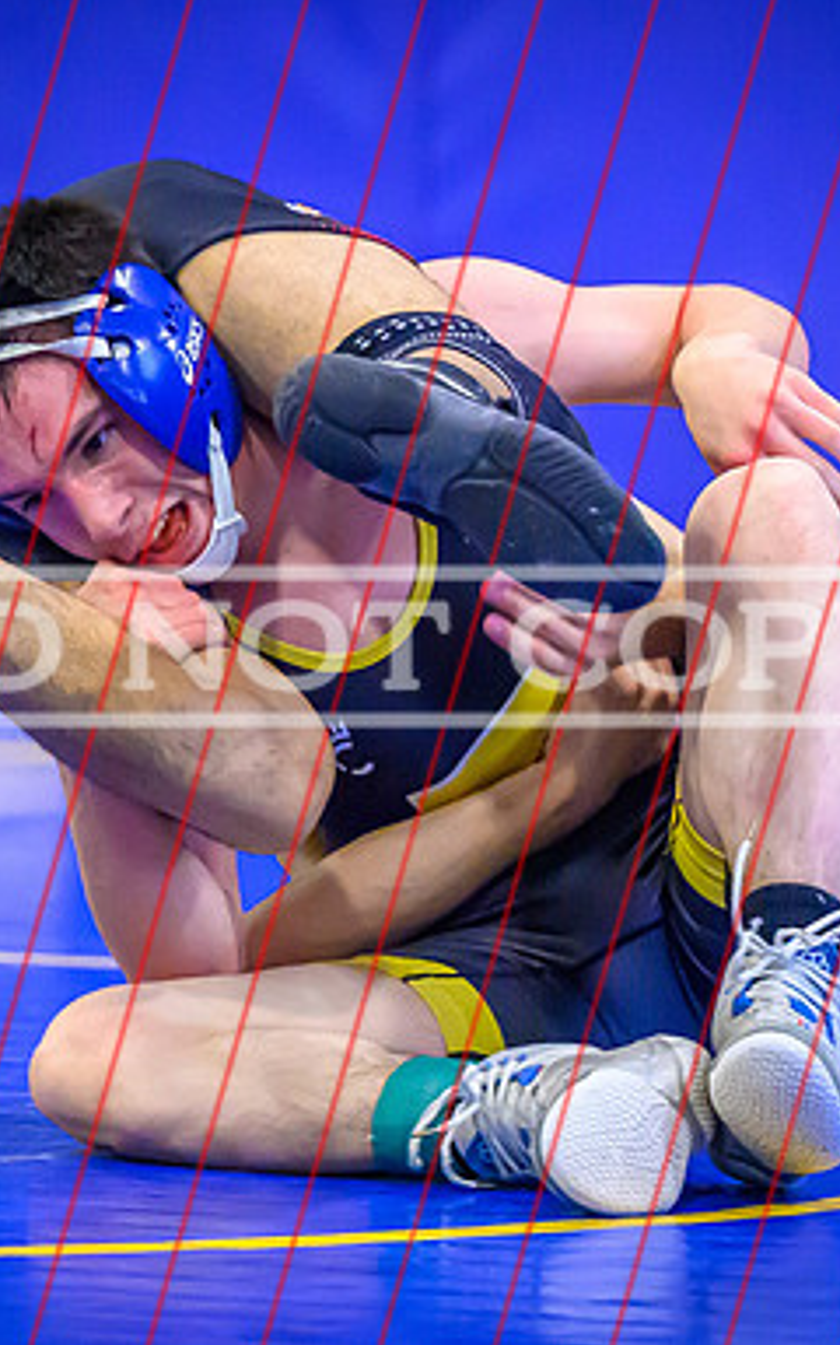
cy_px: 440
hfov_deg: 4.7
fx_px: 10219
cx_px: 601
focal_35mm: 279
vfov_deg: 7.5
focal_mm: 100
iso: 8000
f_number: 2.8
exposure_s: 1/640
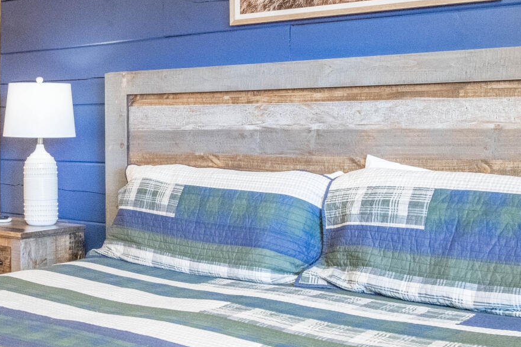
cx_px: 14
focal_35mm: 55
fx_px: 796
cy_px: 114
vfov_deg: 24.5
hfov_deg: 33.5
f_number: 9
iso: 500
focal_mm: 16
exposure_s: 1/60
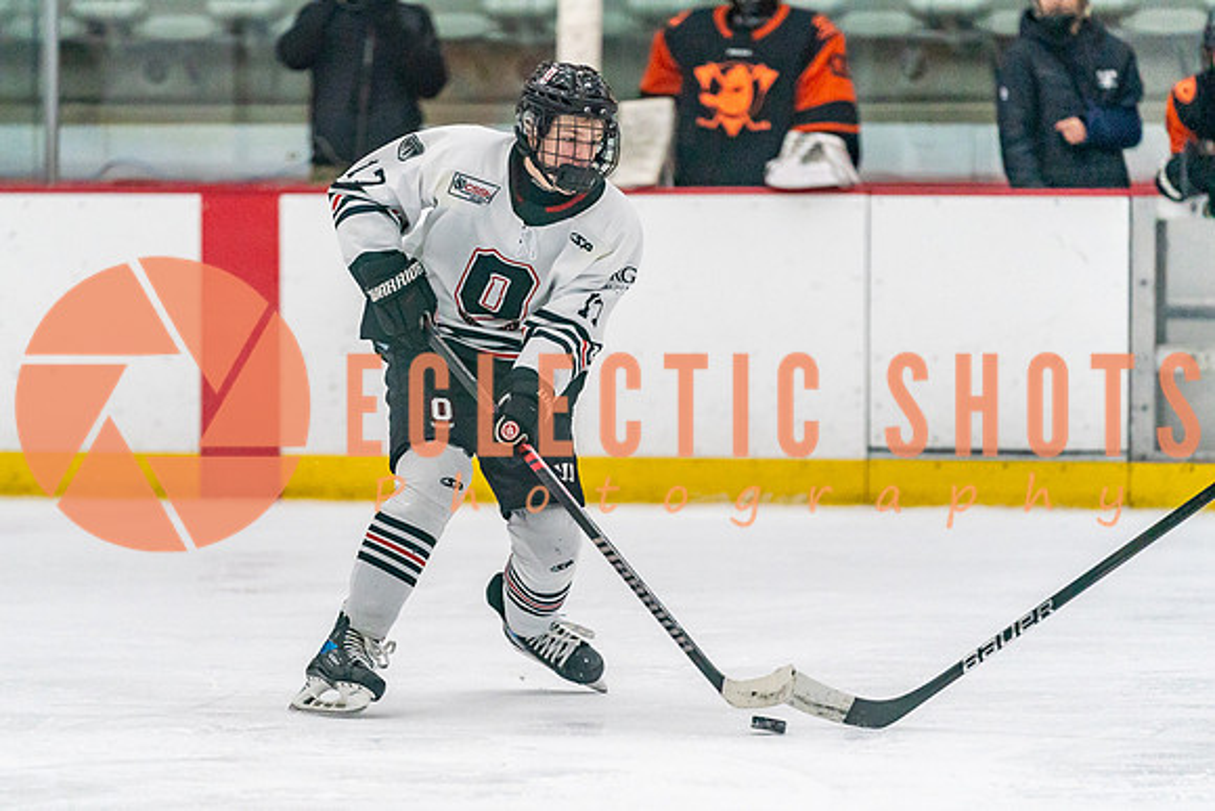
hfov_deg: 7.4
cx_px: 487
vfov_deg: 4.9
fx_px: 9379
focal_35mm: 278
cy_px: 483
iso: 3200
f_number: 2.8
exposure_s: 1/1250
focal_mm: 200
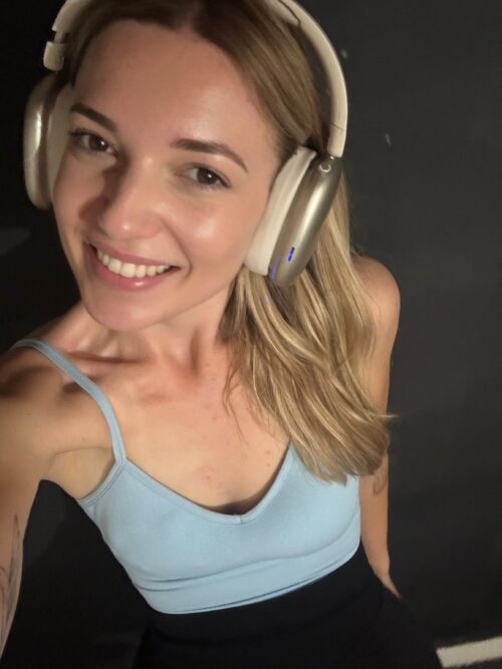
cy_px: 334
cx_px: 251
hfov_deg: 46.8
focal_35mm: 30
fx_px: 580
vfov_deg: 60.0
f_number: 1.9
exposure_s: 1/17
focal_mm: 2.69
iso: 500
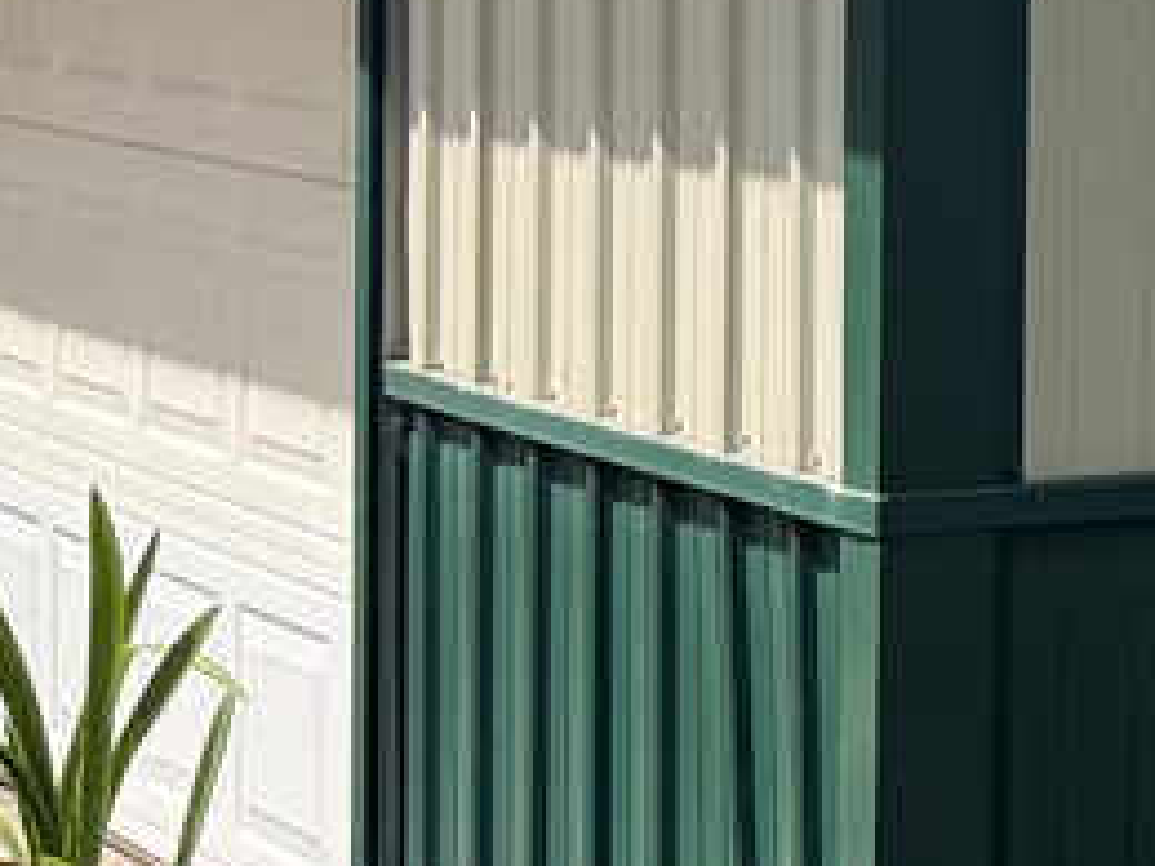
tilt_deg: +3.0
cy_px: -280
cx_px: 3358
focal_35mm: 177
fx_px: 5906
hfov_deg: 9.2
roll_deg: +0.6
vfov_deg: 8.3
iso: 80
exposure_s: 1/2445
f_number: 1.78
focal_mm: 6.76
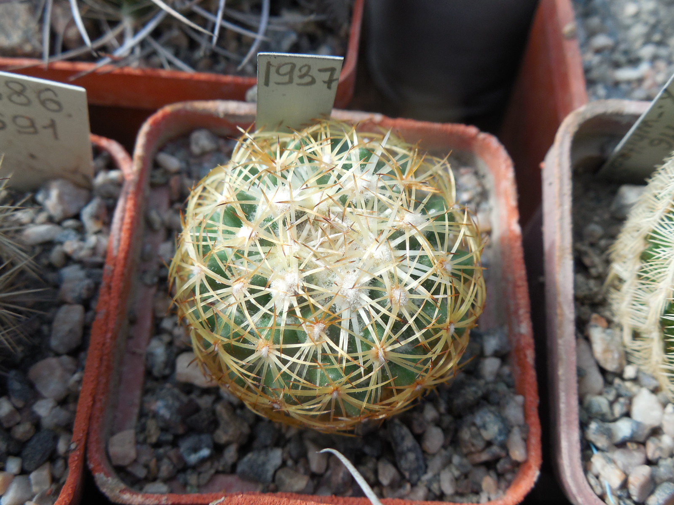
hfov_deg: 58.4
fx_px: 604
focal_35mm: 31
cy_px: 252
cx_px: 337
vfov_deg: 45.4
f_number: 3.6
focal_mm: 5.6
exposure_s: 1/160
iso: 125
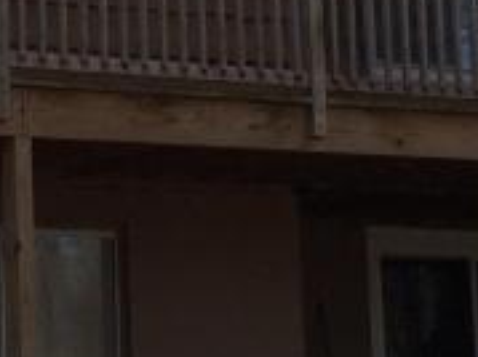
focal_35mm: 166
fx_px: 2291
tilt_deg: +11.6
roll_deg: +1.3
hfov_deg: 11.7
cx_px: -93
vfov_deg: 8.9
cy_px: 5
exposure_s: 1/1325
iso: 32
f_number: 2.2
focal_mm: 4.15
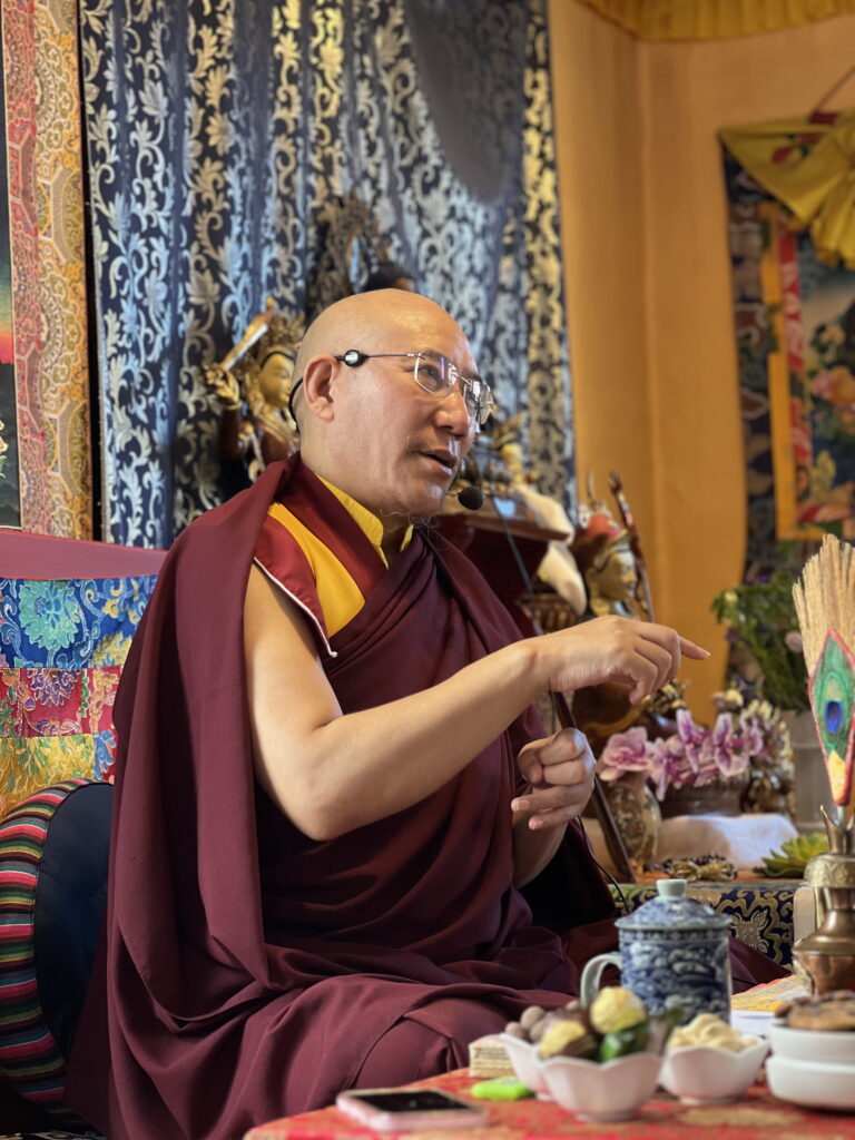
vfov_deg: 25.3
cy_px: 570
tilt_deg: +5.6
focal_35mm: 77
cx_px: 428
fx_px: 2536
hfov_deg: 19.1
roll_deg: +2.1
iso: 125
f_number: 2.8
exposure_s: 1/50
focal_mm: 9
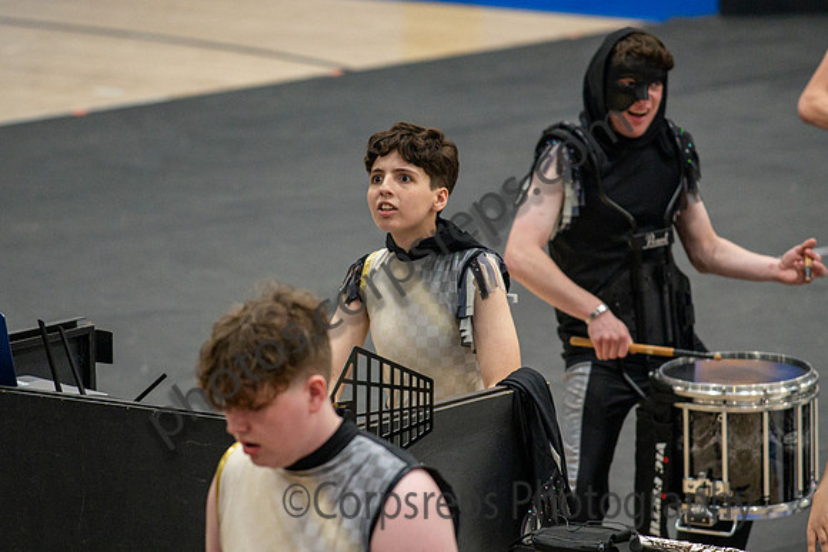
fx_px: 6736
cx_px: 421
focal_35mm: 293
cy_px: 283
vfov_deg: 4.7
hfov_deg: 7.0
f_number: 4
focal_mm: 200
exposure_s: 1/500
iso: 6400
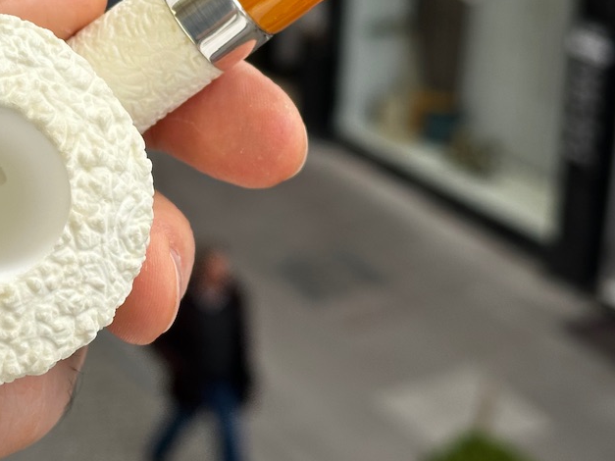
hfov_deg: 19.9
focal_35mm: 98
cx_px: 182
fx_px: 1741
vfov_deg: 14.9
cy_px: 45
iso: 64
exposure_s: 1/335
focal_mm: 6.86
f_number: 1.78
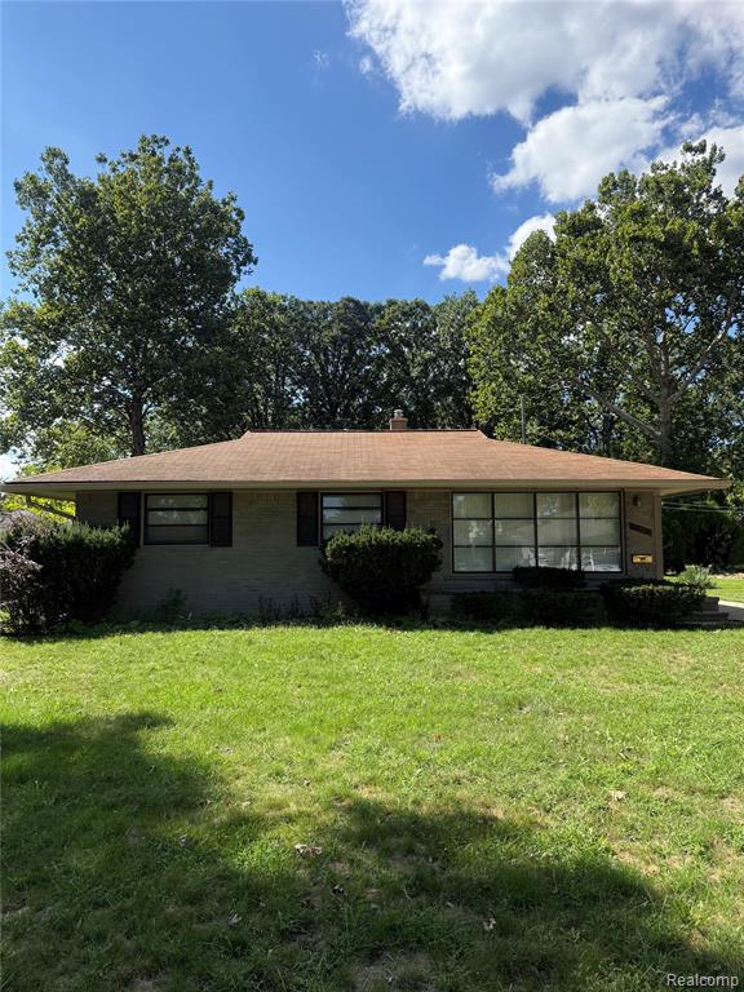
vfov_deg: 71.6
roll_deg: +0.2
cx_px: 372
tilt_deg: +4.6
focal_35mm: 24
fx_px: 688
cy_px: 496
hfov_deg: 56.8
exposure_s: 1/3425
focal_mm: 6.76
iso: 100
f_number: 1.78
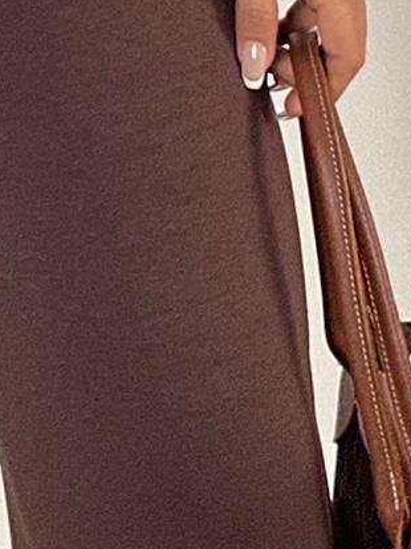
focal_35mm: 234
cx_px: -148
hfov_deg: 6.3
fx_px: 3708
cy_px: -747
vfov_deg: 7.9
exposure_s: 1/60
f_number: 1.78
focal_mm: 6.86
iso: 200
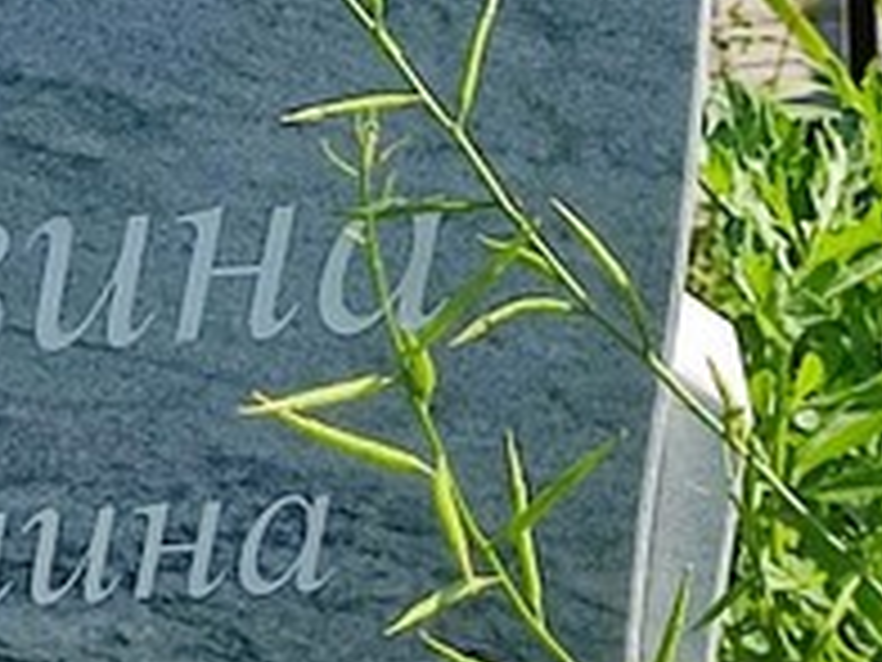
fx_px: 2599
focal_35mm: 102
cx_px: -306
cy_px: 122
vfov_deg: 14.4
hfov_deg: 17.9
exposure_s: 1/670
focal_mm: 6.04
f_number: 1.9
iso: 50
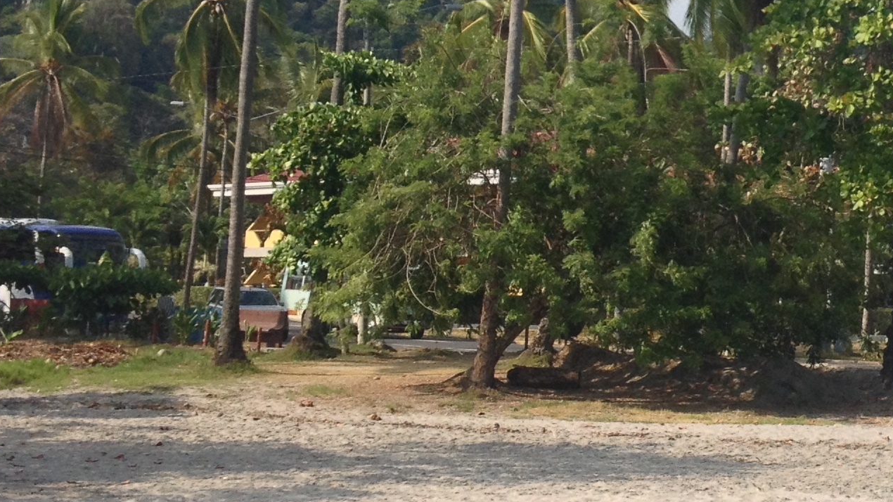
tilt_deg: +2.9
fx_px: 2320
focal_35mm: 98
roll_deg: -1.7
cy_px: 80
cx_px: 802
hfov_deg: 21.3
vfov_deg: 12.3
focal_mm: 4.28
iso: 50
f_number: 2.4
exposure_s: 1/1727
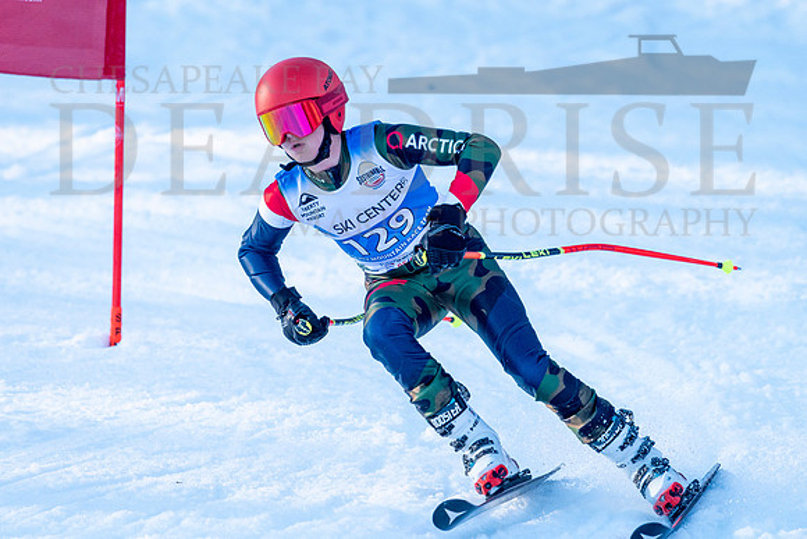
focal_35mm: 640
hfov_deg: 3.2
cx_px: 345
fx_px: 14358
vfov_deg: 2.1
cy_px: 231
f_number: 8
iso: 2000
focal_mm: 560
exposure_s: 1/2000
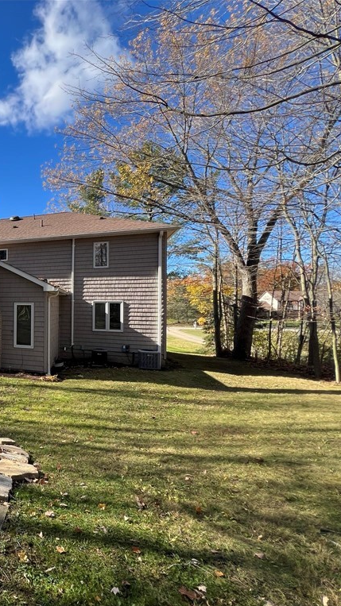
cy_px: 304
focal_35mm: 19
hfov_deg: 41.5
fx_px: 306
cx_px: -60
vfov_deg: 89.6
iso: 32
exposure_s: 1/612
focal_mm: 1.57
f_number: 1.8
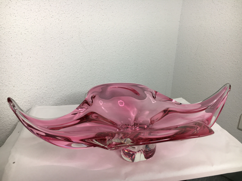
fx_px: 203
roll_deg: -2.3
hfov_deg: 61.7
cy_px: 90
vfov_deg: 48.2
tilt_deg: -19.5
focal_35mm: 29
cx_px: 121
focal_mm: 4.15
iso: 40
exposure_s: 1/100
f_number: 2.2
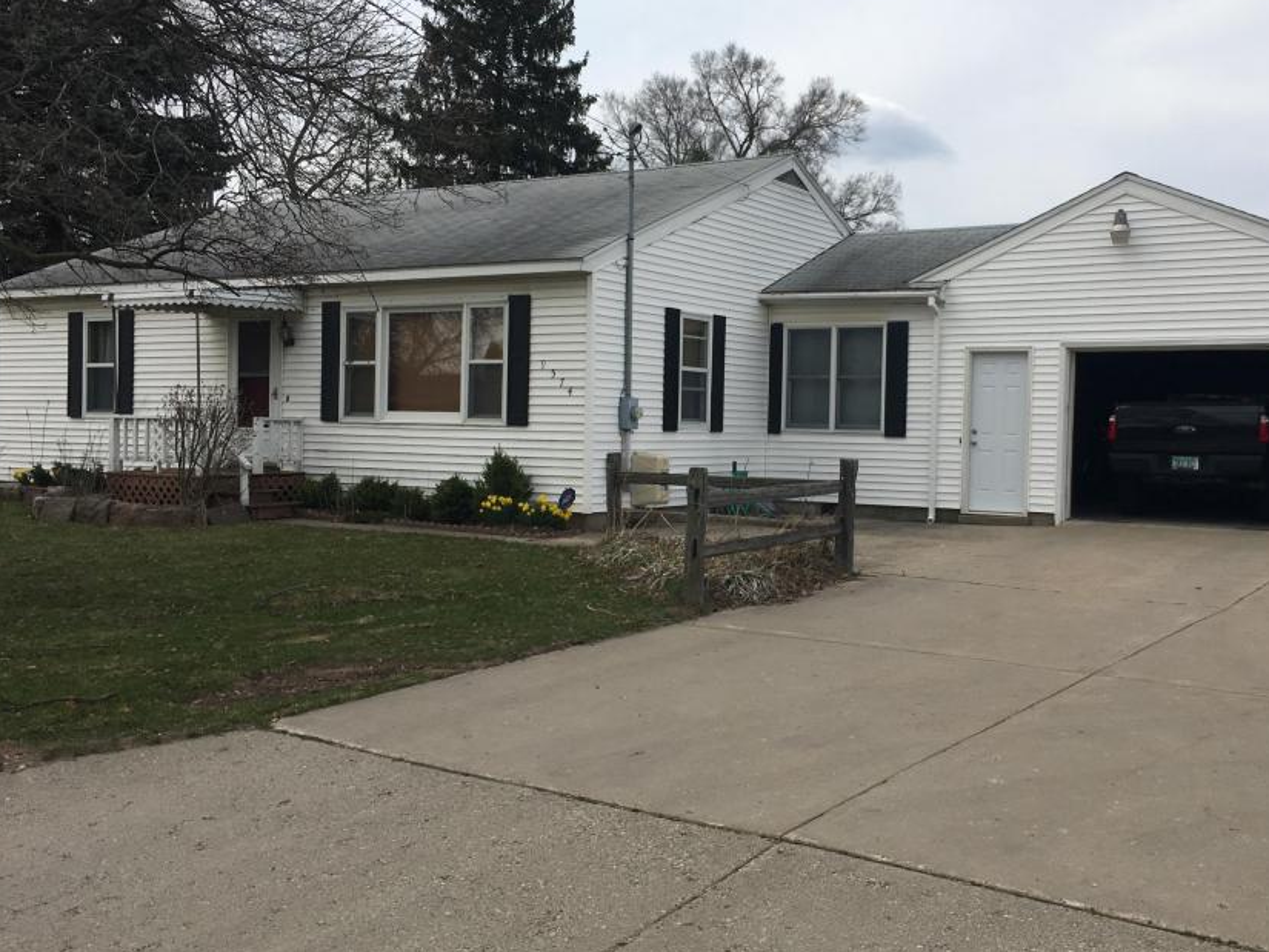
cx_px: 749
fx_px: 1320
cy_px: 468
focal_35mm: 36
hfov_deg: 51.1
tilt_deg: -8.8
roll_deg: -0.9
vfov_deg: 39.7
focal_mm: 4.15
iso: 25
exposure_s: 1/2079
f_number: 2.2
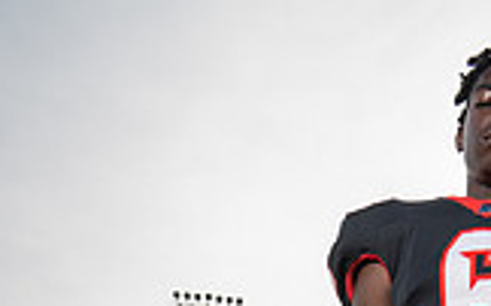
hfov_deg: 29.1
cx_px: 436
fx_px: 909
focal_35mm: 68
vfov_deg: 14.6
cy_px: 670
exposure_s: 1/250
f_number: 6.3
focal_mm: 24
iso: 100
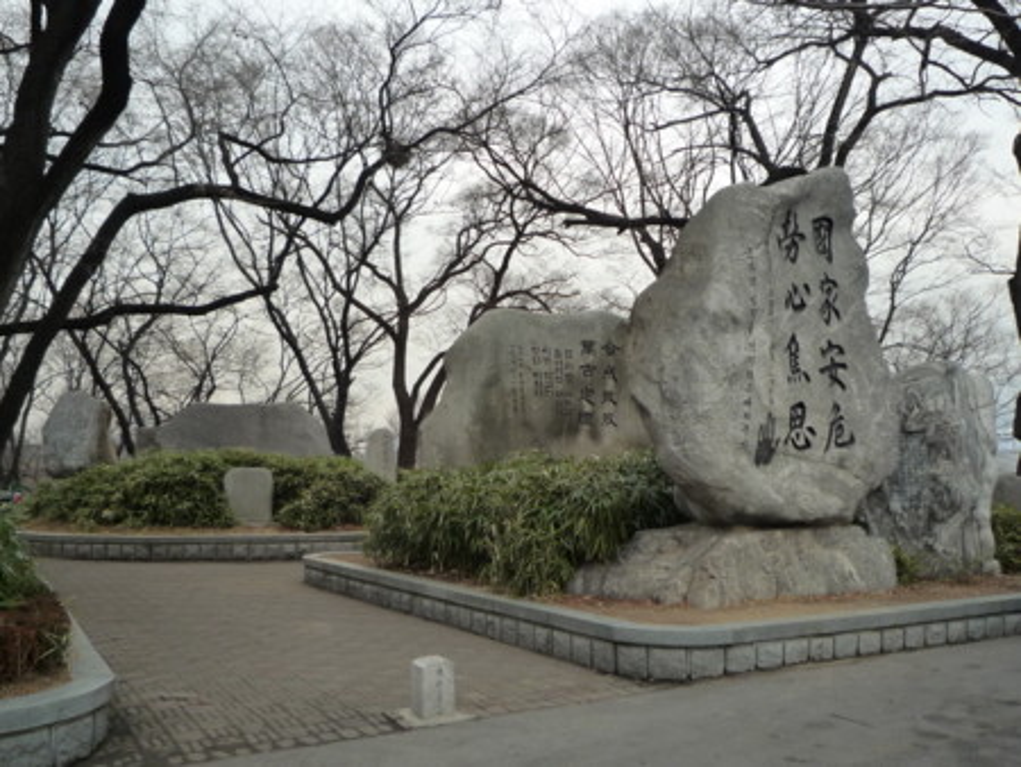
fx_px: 915
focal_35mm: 31
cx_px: 510
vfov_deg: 45.5
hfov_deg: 58.3
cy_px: 384
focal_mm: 4.4
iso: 160
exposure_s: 1/250
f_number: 2.8
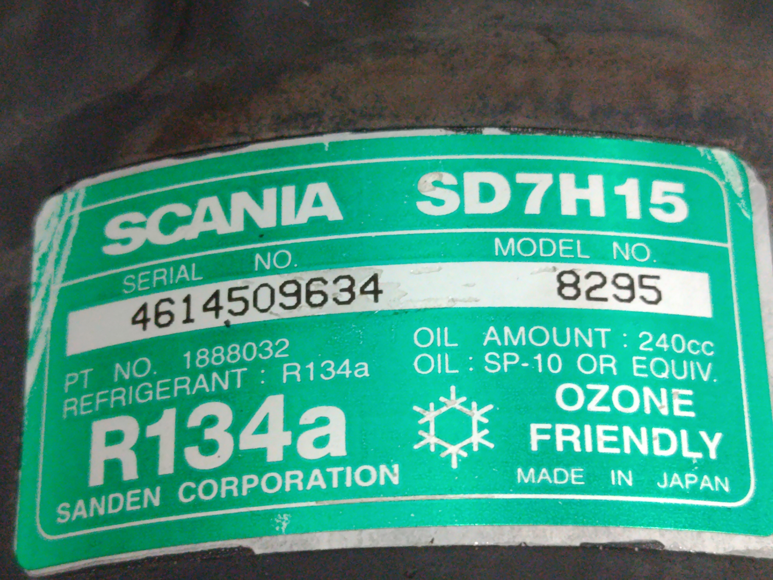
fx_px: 1697
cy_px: 290
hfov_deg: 25.7
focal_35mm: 76
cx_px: 386
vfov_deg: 19.4
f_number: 1.7
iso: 731
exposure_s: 1/50
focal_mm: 5.24
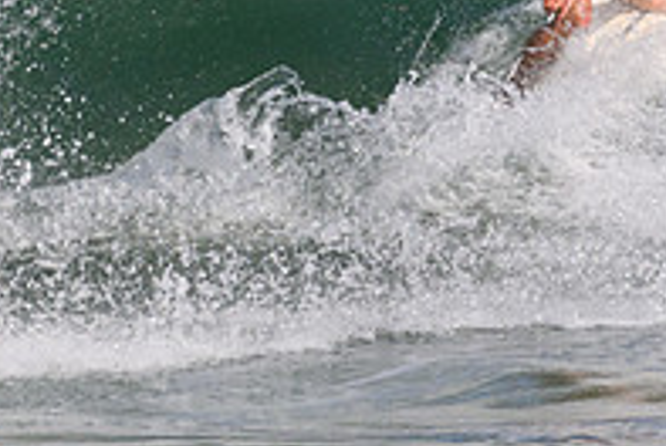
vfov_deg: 0.6
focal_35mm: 2350
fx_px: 43540
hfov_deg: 0.9
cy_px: -83
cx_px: 524
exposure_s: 1/2000
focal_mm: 800
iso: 1800
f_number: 11
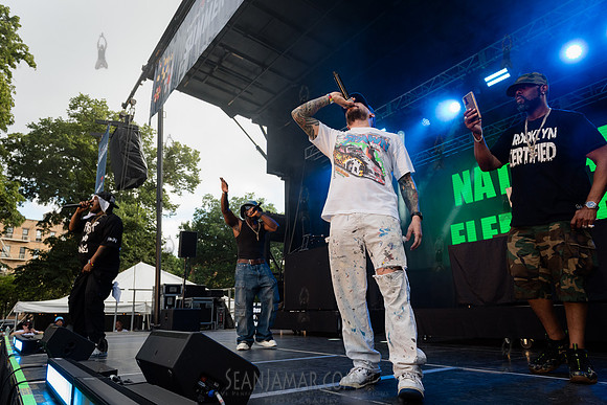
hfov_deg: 73.2
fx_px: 409
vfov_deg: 52.7
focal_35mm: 24
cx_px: 304
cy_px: 202
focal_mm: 24
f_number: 4.5
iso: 1000
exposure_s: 1/800
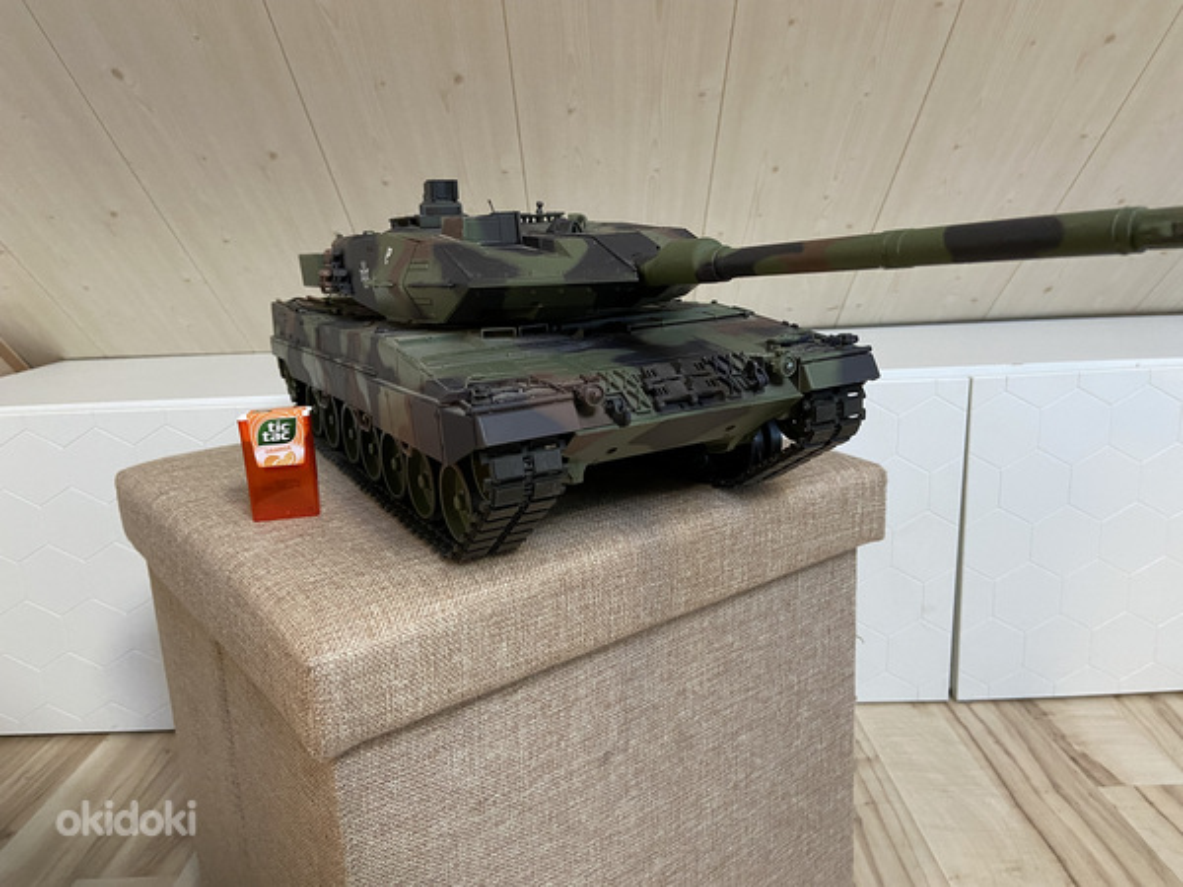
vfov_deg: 53.1
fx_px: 889
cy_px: 444
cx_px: 592
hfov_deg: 67.3
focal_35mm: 26
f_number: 1.8
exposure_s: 1/60
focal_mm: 4.25
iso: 250
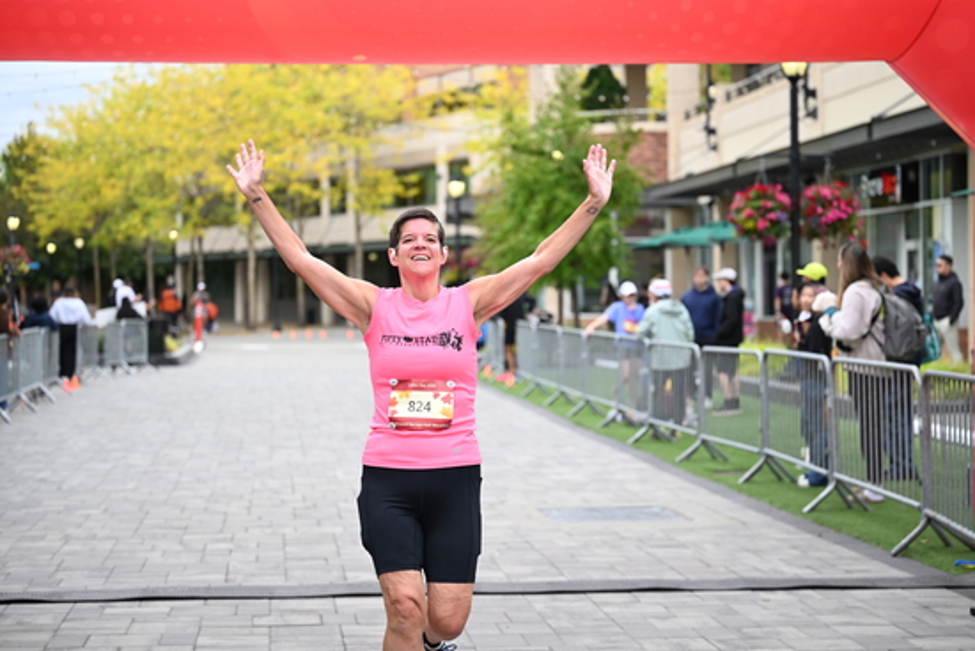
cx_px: 488
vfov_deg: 19.5
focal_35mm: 70
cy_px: 326
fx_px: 1896
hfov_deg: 28.8
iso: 640
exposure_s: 1/2000
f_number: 2.8
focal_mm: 70
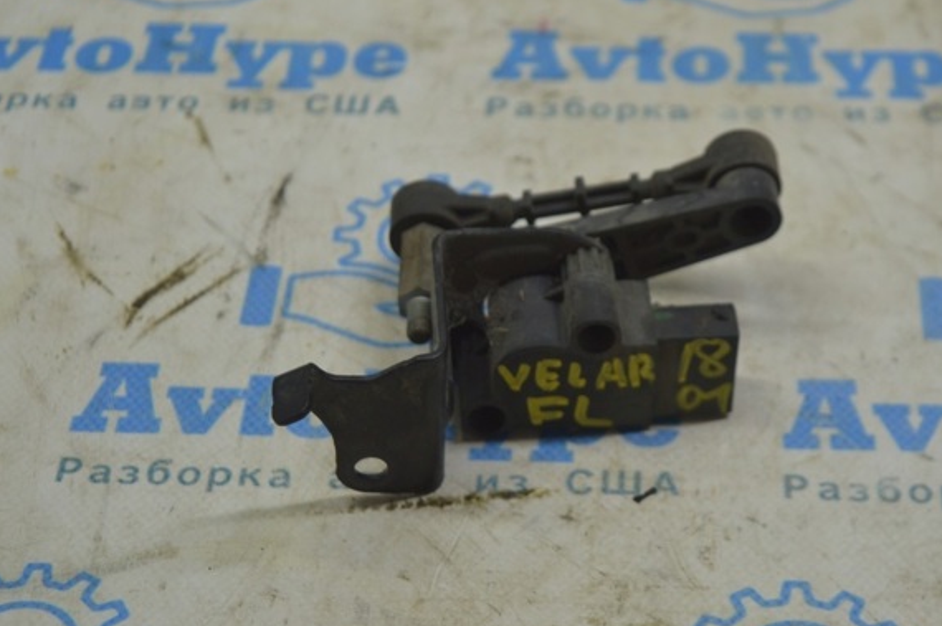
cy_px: 308
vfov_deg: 14.7
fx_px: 2420
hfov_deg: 22.0
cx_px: 526
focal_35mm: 93
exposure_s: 1/40
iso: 400
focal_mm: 55
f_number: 5.6
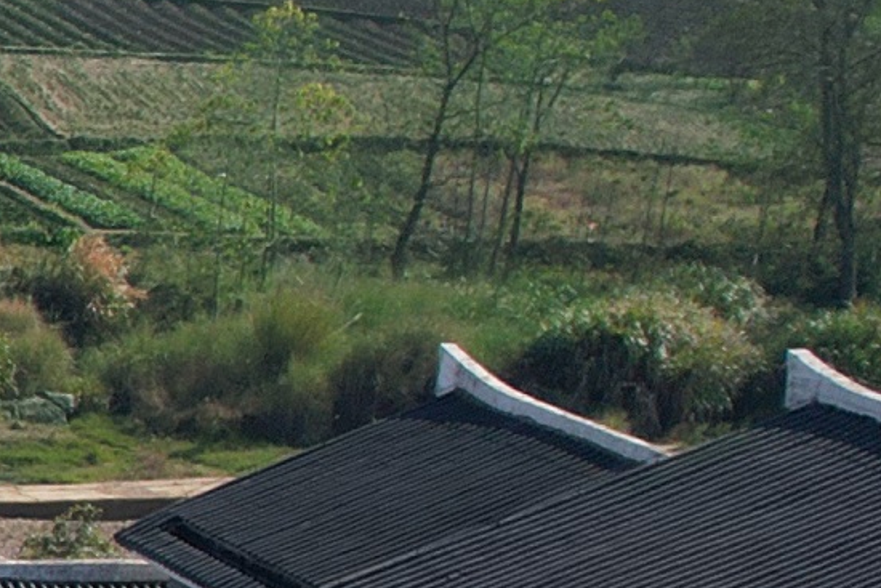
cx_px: -1937
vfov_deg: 8.4
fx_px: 3916
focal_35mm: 160
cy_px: 886
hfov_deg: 9.4
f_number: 2.8
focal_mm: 8.38
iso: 110
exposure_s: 1/2000
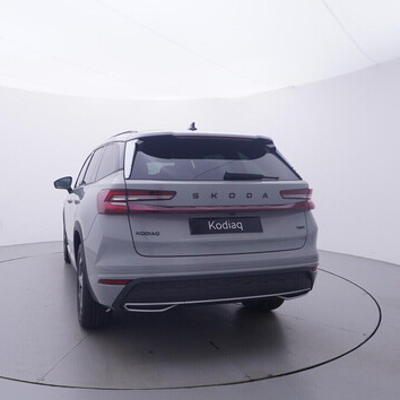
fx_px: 388
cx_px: 153
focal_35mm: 30
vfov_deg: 54.6
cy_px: 205
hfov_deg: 54.0
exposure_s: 1/80
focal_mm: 15
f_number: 5
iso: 200
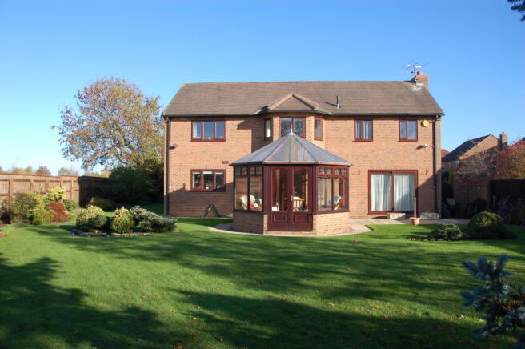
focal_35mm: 27
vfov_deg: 47.8
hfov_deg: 67.4
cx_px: 262
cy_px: 174
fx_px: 393
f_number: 7.1
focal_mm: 18
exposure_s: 1/200
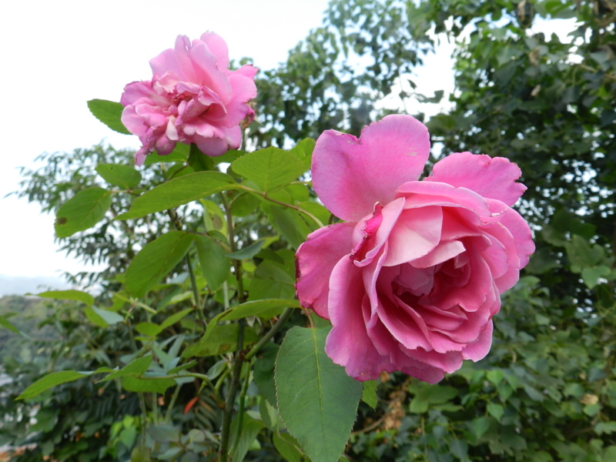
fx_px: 676
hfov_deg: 49.0
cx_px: 308
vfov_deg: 37.7
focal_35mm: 38
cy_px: 231
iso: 160
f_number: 4
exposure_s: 1/320
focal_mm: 6.7
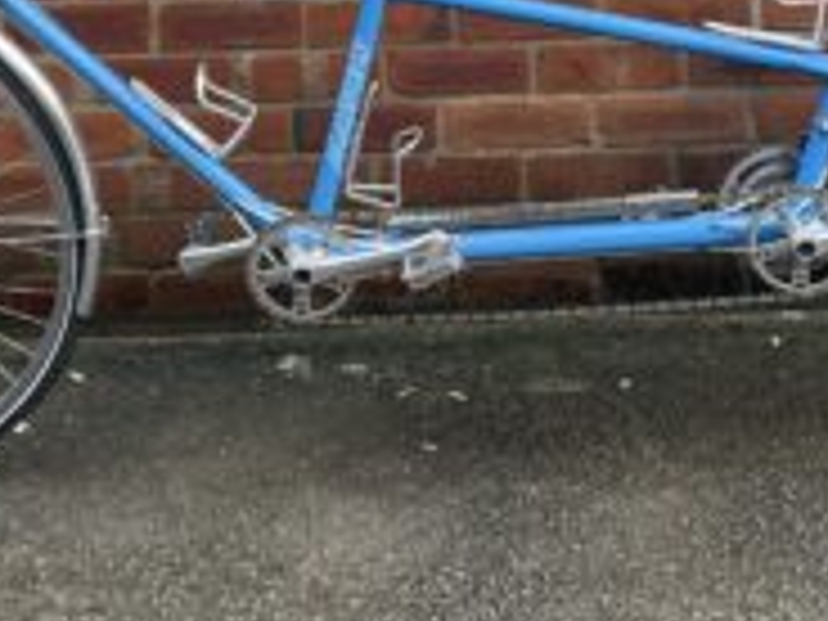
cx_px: 472
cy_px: -14
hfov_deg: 28.5
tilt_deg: -9.4
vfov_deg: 20.8
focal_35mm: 68
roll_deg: +1.6
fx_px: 1627
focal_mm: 4.2
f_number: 1.6
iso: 125
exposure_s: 1/118
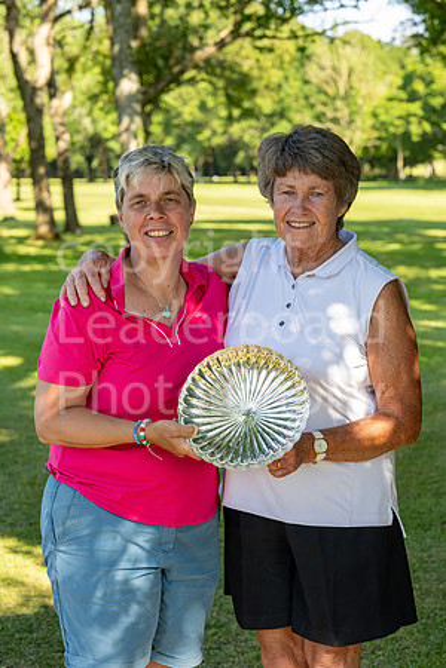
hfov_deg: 16.1
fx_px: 1579
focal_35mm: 85
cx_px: 223
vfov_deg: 23.9
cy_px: 334
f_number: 6.3
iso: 200
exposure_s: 1/125
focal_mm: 85
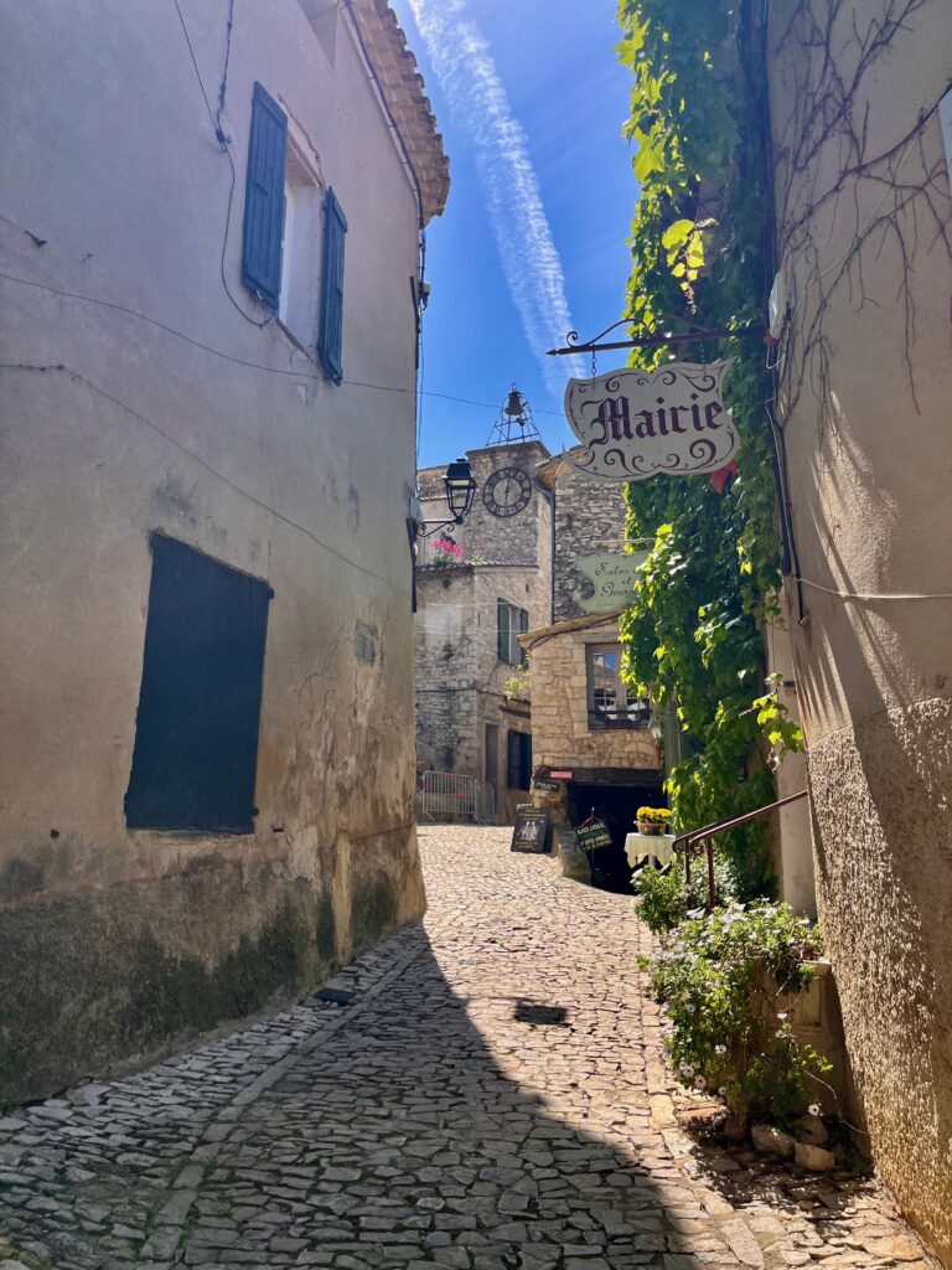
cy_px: 635
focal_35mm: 26
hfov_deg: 53.1
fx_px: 953
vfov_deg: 67.3
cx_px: 476
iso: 50
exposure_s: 1/2309
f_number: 1.6
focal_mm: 5.1
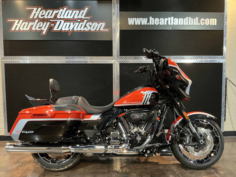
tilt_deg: -4.7
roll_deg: +0.1
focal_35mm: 28
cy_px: 88
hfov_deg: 63.4
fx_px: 191
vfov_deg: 49.7
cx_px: 118
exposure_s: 1/60
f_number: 1.8
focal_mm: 3
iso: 250
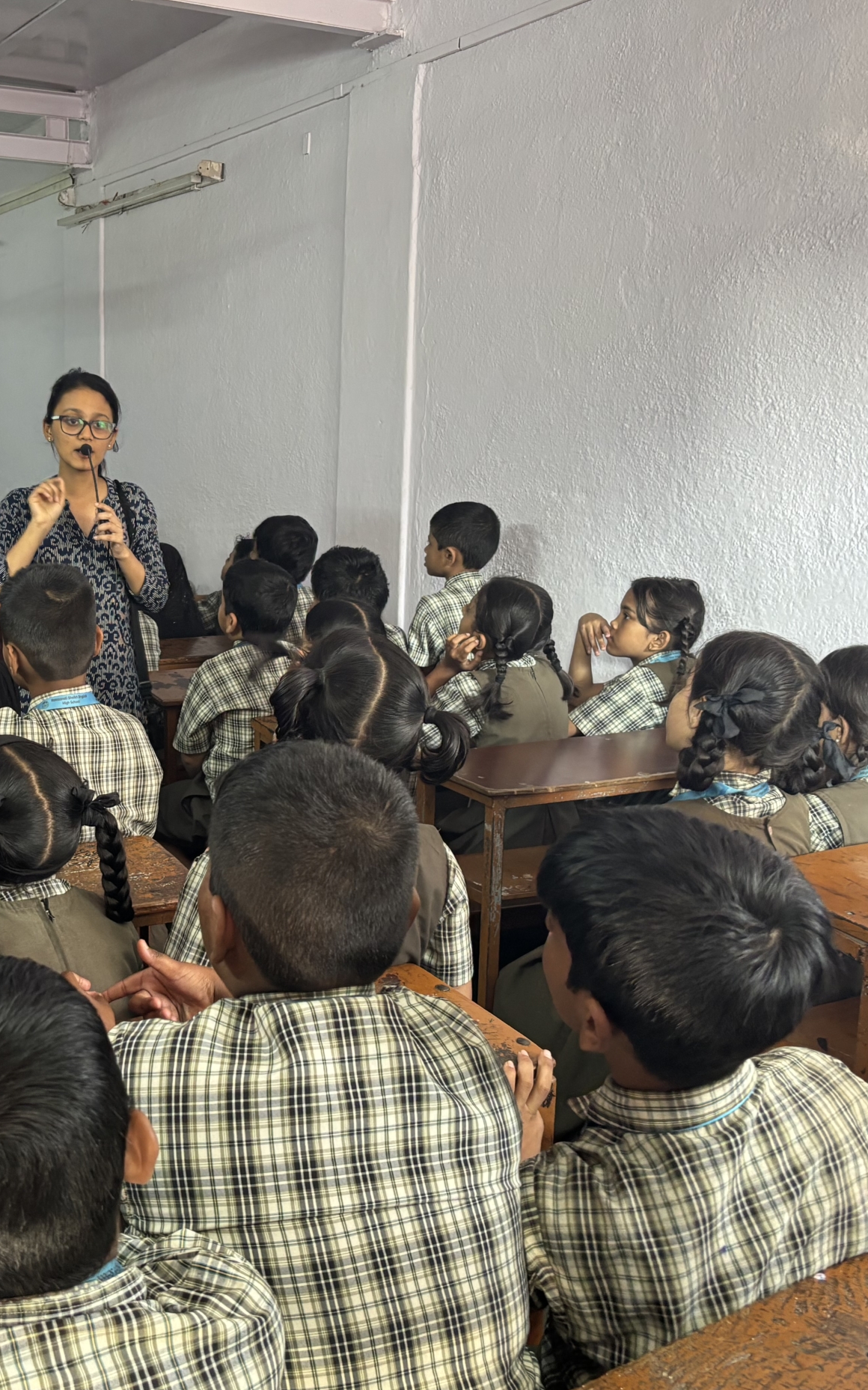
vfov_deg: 51.5
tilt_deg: -10.2
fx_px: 1439
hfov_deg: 32.5
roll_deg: -0.1
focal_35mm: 38
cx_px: 156
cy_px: 705
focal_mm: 5.96
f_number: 1.6
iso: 250
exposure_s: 1/50
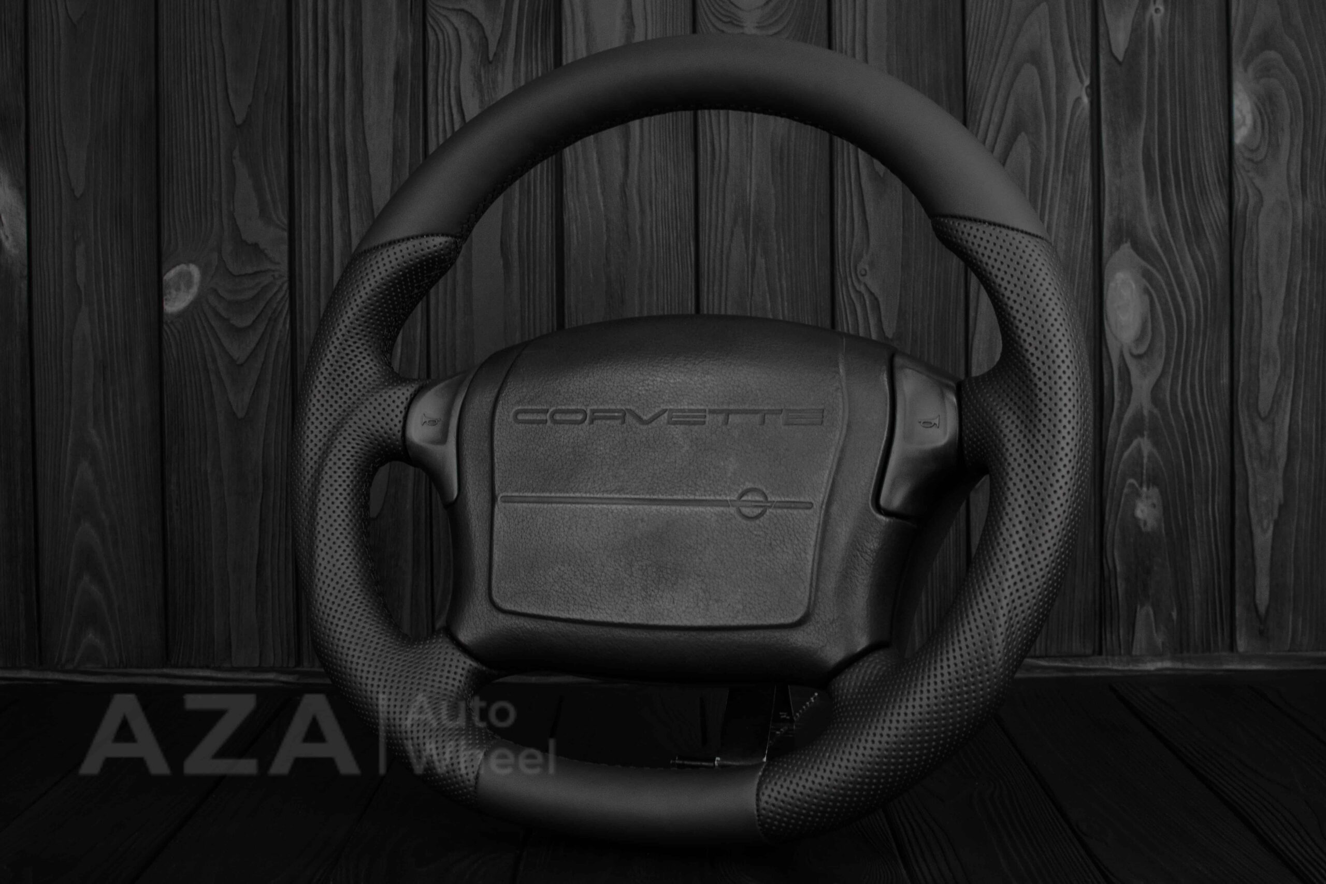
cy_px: 442
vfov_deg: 25.8
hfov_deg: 37.8
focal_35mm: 52
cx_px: 663
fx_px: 1934
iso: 500
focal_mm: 35
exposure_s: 1/125
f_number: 6.3
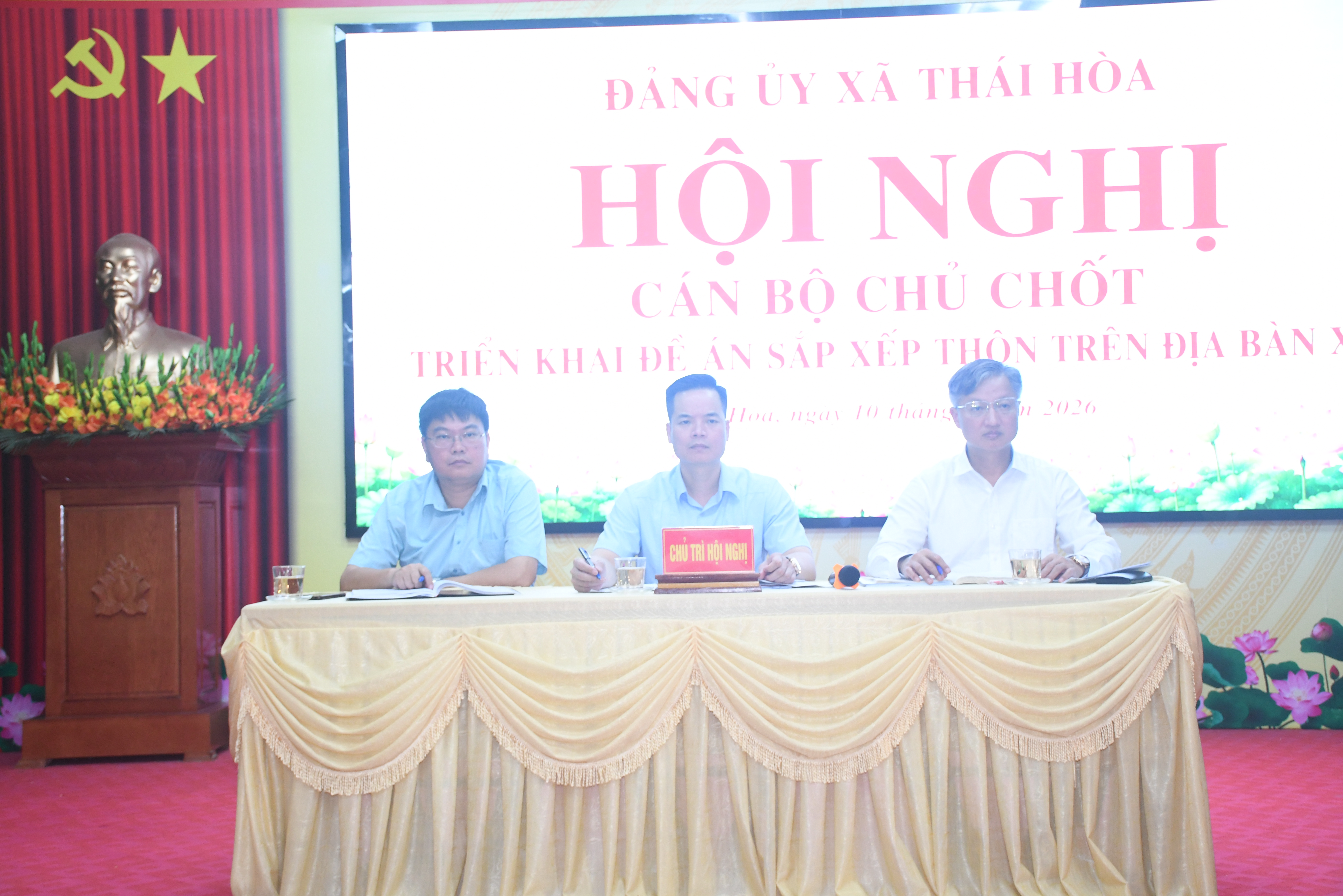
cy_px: 448
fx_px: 1902
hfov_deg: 38.9
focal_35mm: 51
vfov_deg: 26.5
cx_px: 672
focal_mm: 34
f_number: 4.2
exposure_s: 1/100
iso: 1250
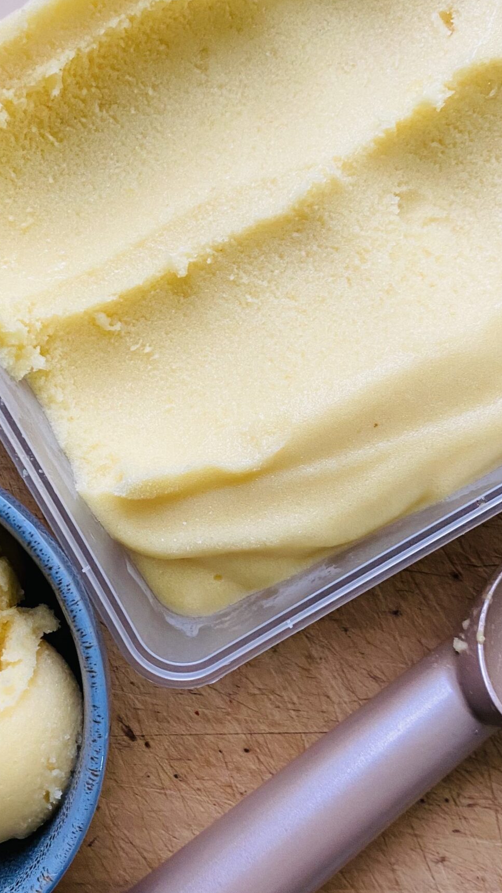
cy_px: 461
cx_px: 158
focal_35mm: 42
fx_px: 994
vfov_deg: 48.4
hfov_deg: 28.1
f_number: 1.8
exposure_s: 1/60
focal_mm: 4.25
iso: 160
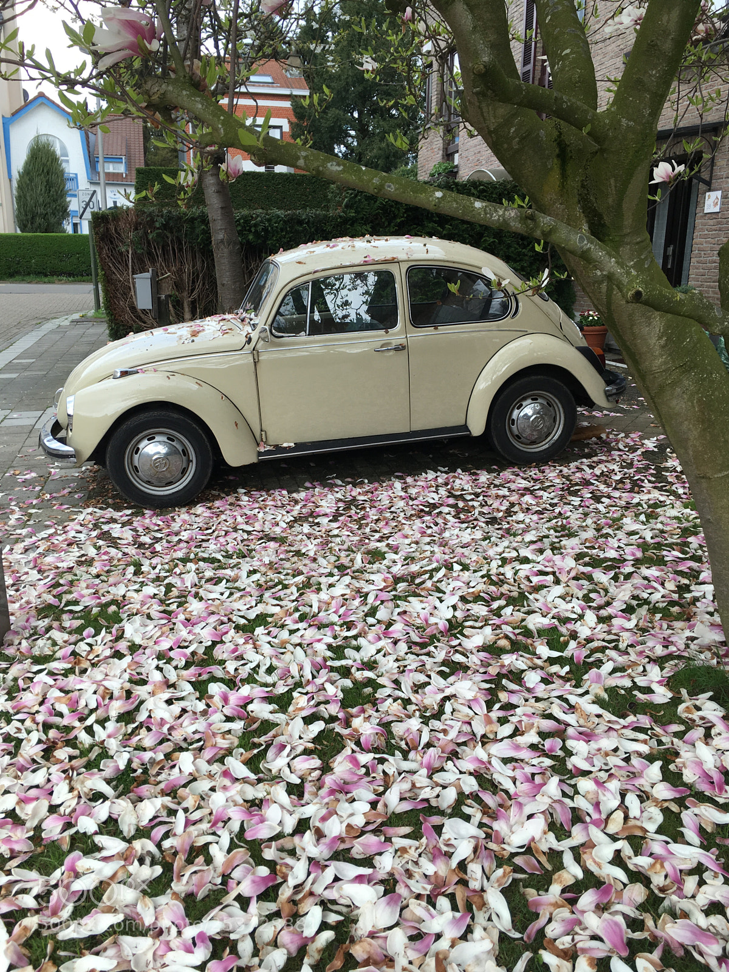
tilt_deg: -14.7
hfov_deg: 48.2
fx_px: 814
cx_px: 364
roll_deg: -0.1
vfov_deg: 61.7
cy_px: 486
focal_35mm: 29
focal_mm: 4.15
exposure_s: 1/405
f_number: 2.2
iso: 25
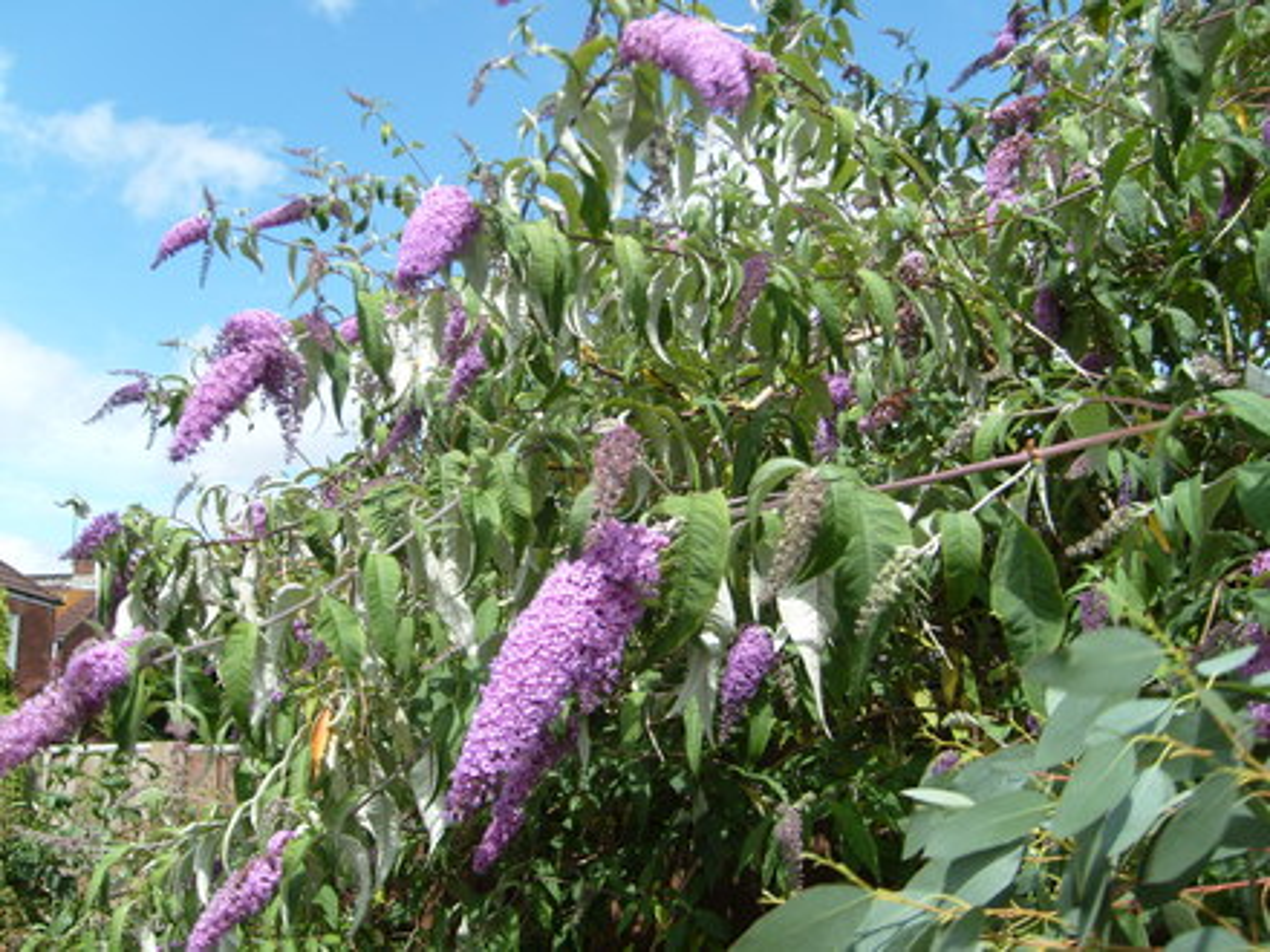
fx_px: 1284
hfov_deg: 52.6
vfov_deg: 40.7
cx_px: 635
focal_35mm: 35
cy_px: 476
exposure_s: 1/180
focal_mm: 5.8
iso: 80
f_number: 7.1
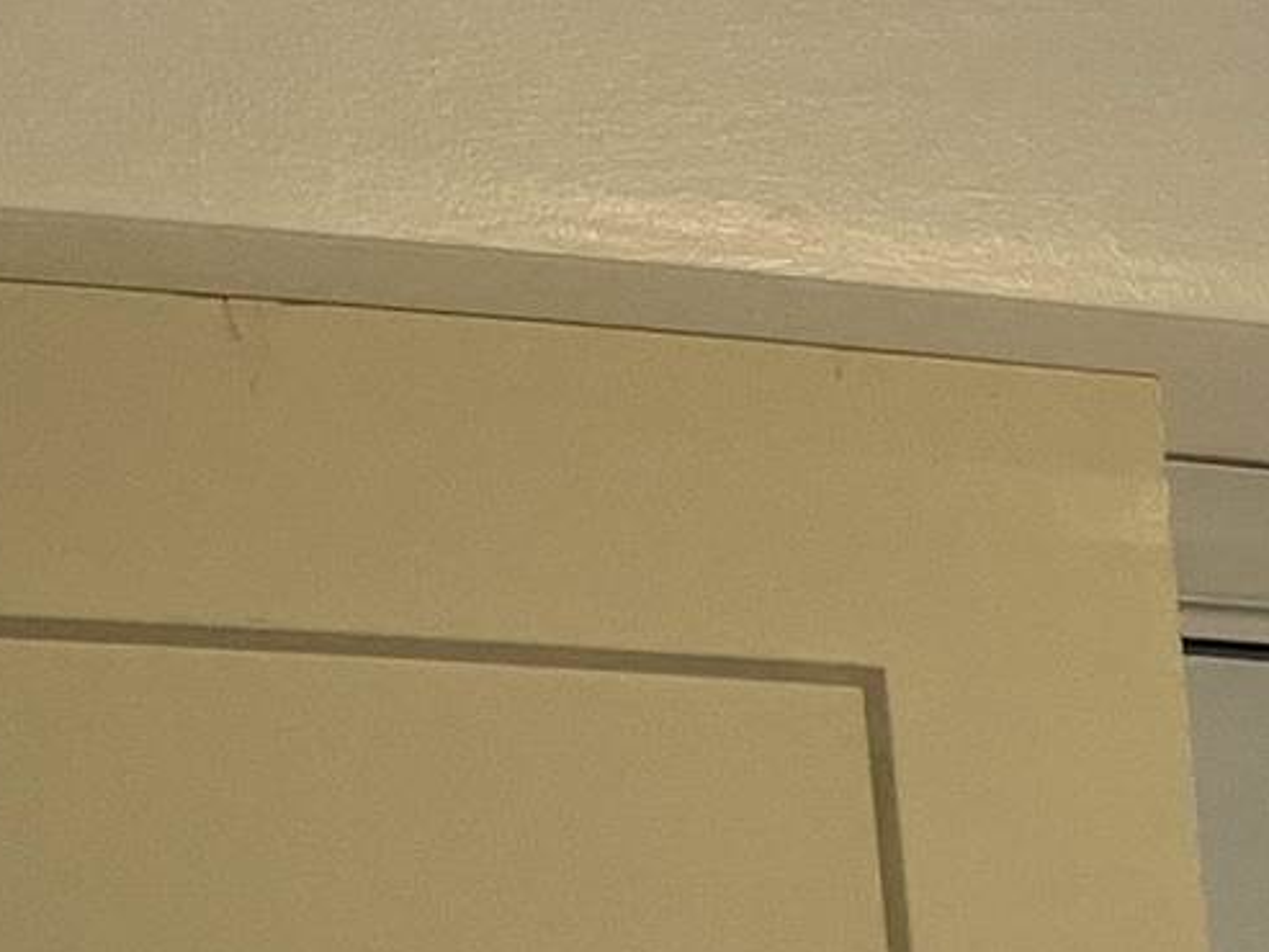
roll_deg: +0.6
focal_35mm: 162
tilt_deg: -12.0
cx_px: 3503
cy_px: 2671
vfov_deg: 8.1
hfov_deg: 9.9
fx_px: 5940
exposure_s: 1/120
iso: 64
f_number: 1.6
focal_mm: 5.1
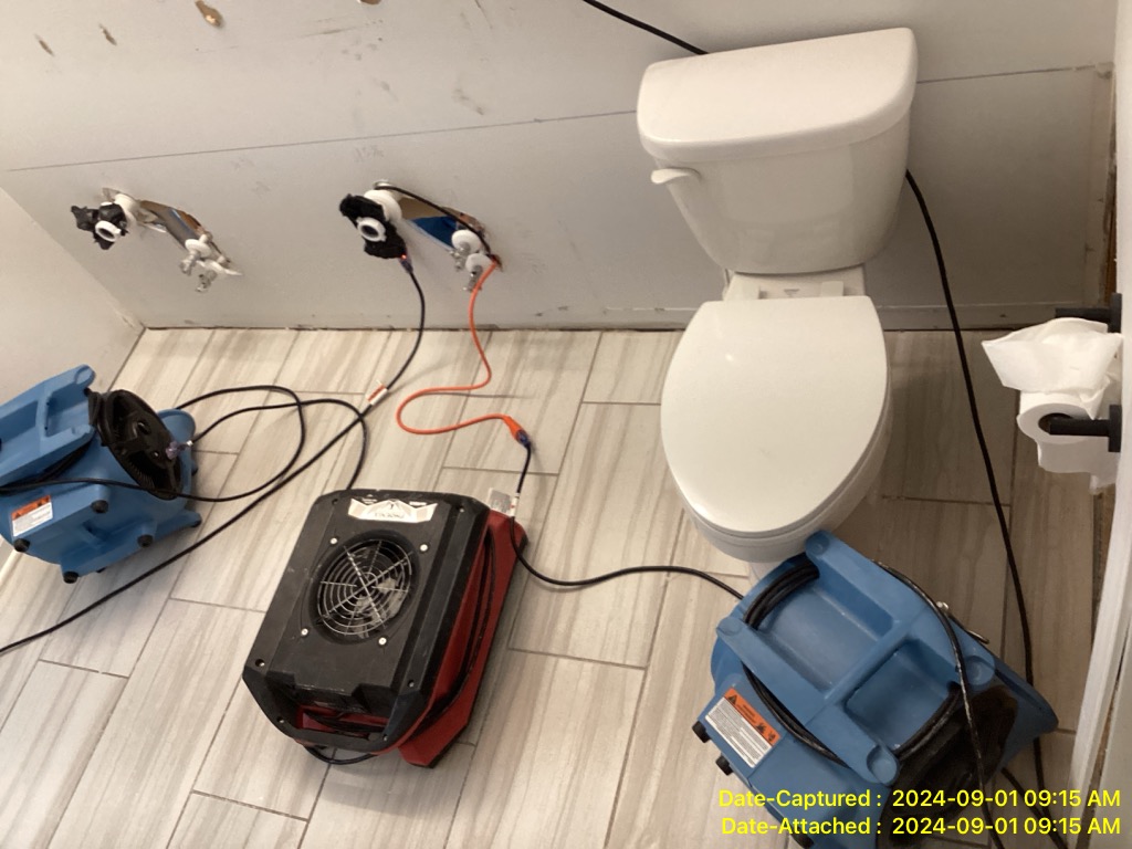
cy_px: 424
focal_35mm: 31
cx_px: 566
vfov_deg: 45.4
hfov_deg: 58.4
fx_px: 1014
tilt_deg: -50.8
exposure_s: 1/50
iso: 125
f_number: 2.4
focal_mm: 3.3
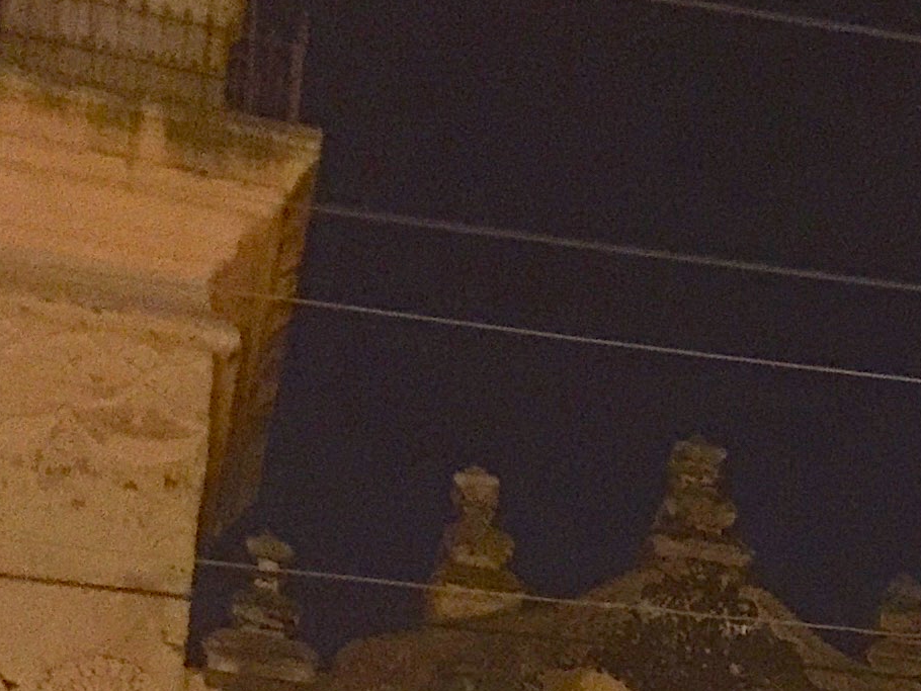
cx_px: 1179
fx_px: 2768
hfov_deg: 17.7
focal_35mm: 104
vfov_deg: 13.4
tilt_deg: +19.3
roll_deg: +0.0
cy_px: 1036
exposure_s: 1/4
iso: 250
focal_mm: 4.15
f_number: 2.2
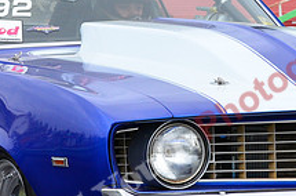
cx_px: 220
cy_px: 128
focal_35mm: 222
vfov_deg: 6.1
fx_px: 1823
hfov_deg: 9.3
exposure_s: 1/400
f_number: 10
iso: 1000
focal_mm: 55
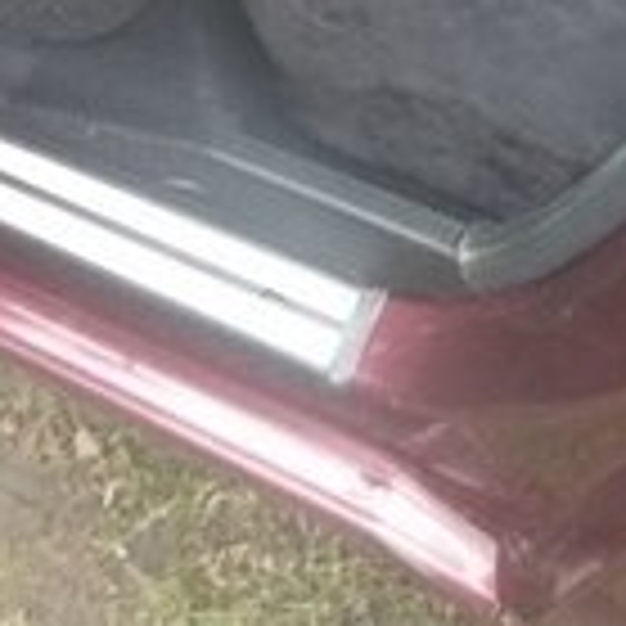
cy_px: -477
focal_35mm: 66
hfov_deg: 26.0
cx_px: 221
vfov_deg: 19.8
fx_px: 1350
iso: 823
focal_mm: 3.57
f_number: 2
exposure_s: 1/33
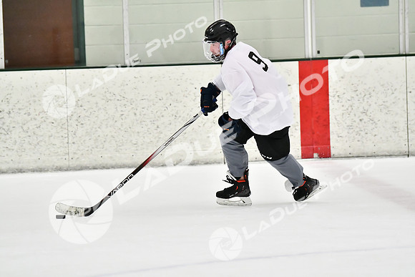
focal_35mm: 188
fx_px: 2162
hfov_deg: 11.0
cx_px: 208
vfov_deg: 7.3
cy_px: 138
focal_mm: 125
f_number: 2.8
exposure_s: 1/2000
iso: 6400
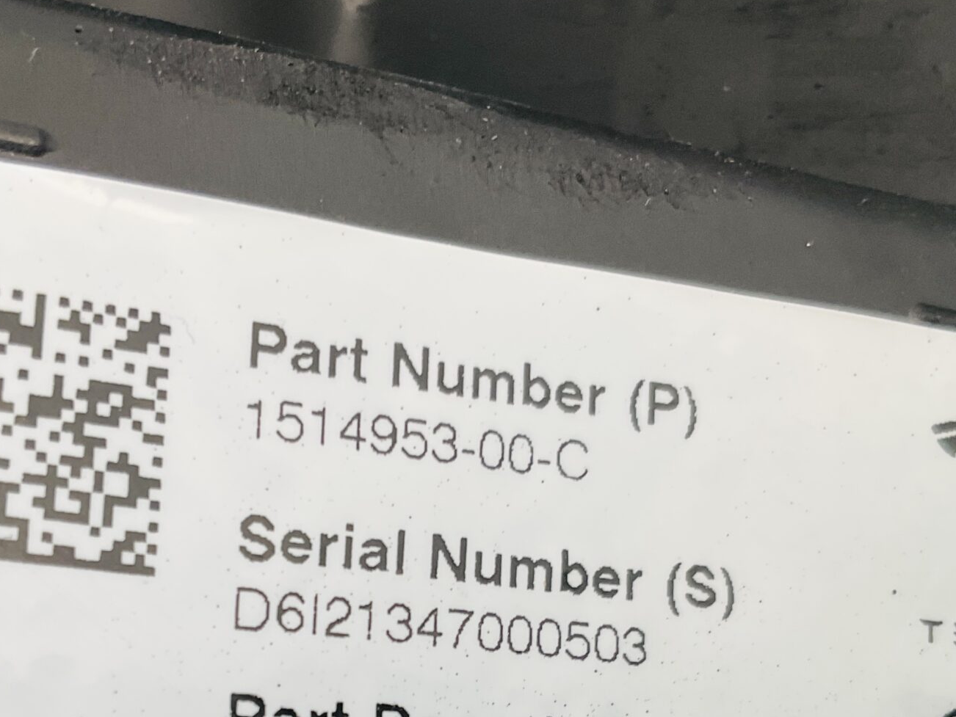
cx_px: 452
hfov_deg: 33.8
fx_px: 1574
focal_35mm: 57
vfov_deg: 24.7
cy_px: 683
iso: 32
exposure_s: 1/120
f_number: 1.8
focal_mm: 3
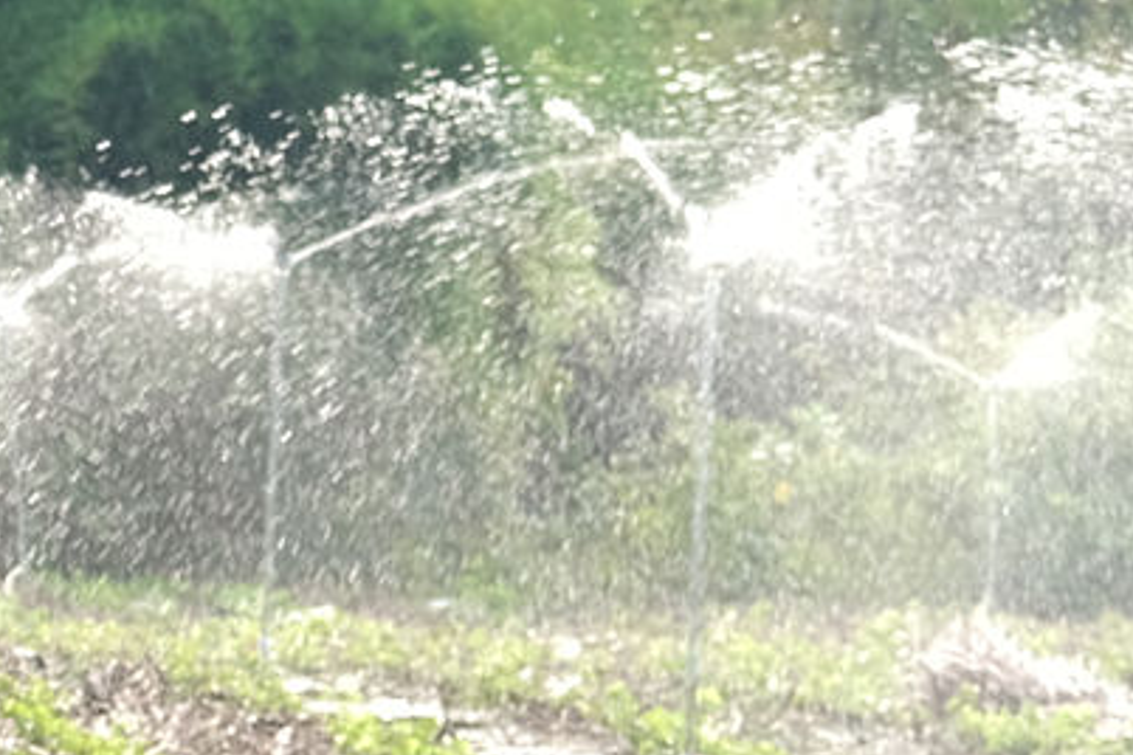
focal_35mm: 224
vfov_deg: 6.1
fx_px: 7049
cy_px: 568
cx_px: -1141
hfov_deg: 8.7
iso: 125
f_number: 4
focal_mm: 29.2
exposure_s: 1/180
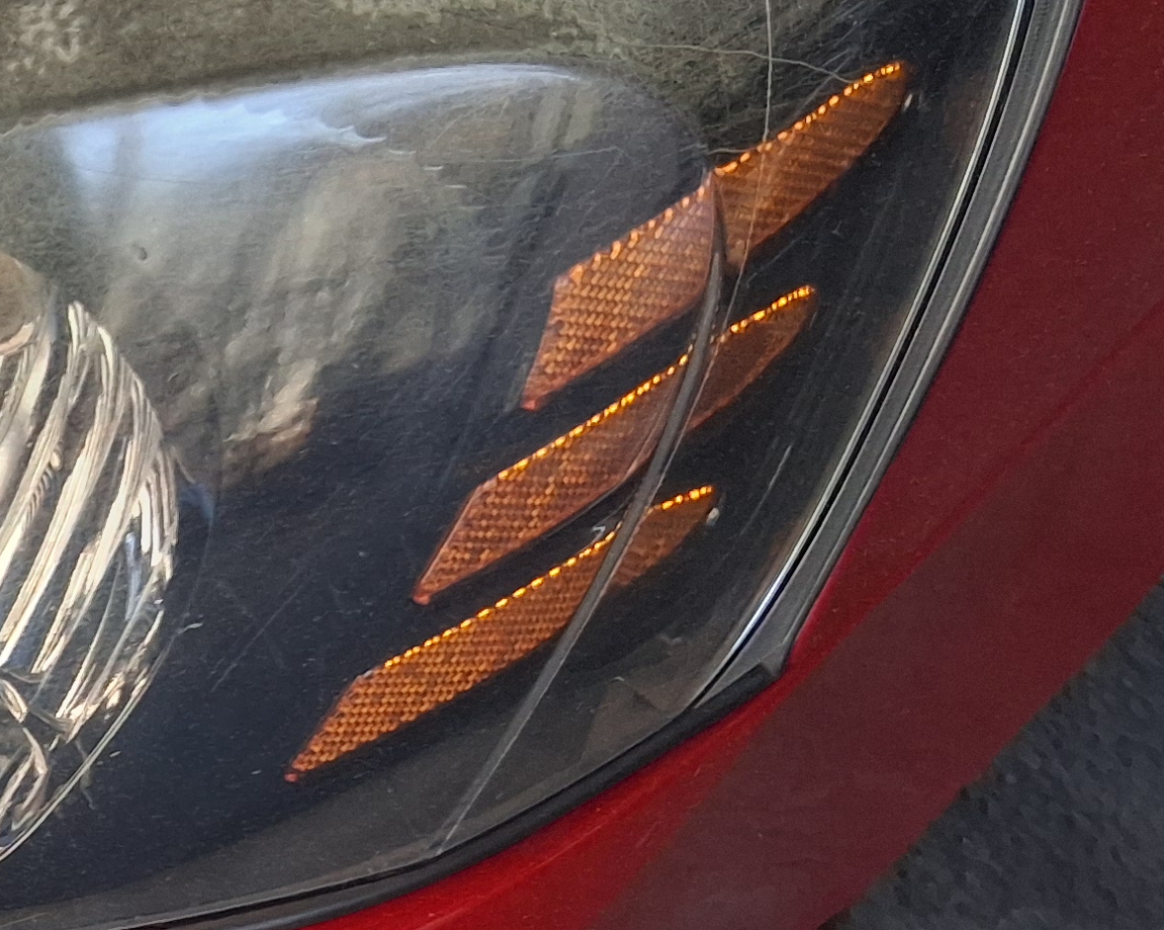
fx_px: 3031
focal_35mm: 88
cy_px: 940
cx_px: -823
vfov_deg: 17.1
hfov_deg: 18.1
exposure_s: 1/120
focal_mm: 3.98
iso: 160
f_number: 1.8
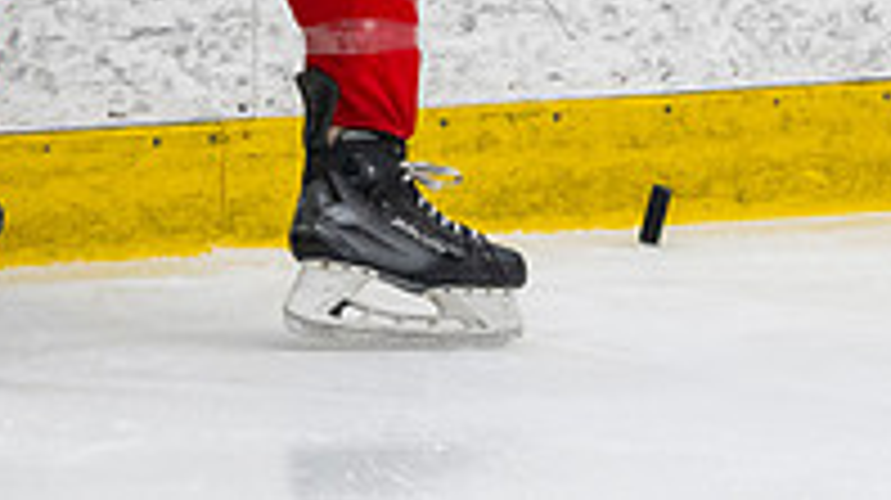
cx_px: -100
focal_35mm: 563
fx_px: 13291
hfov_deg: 3.8
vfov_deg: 2.1
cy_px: -281
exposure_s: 1/640
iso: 2000
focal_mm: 116
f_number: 3.2
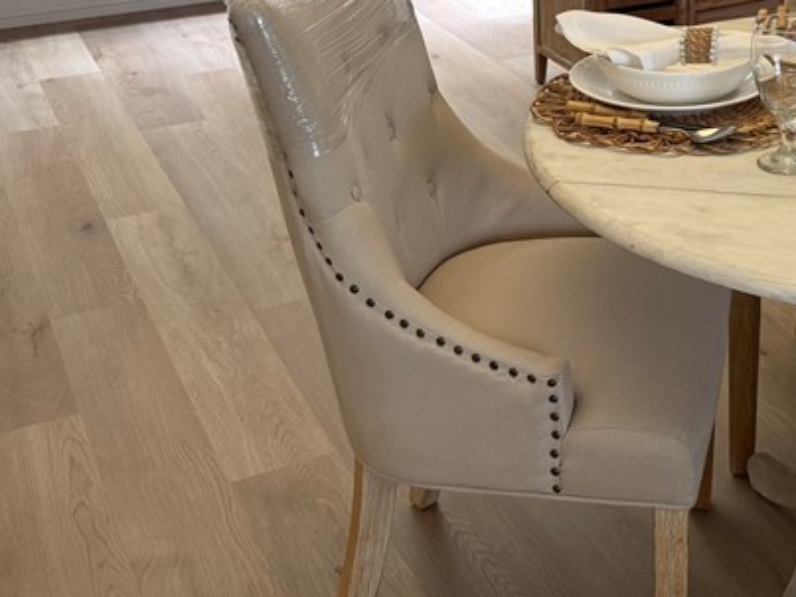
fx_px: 1402
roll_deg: +1.5
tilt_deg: -14.3
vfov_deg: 22.8
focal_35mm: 61
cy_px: -38
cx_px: 664
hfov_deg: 30.7
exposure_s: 1/60
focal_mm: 6.76
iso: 125
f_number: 1.78
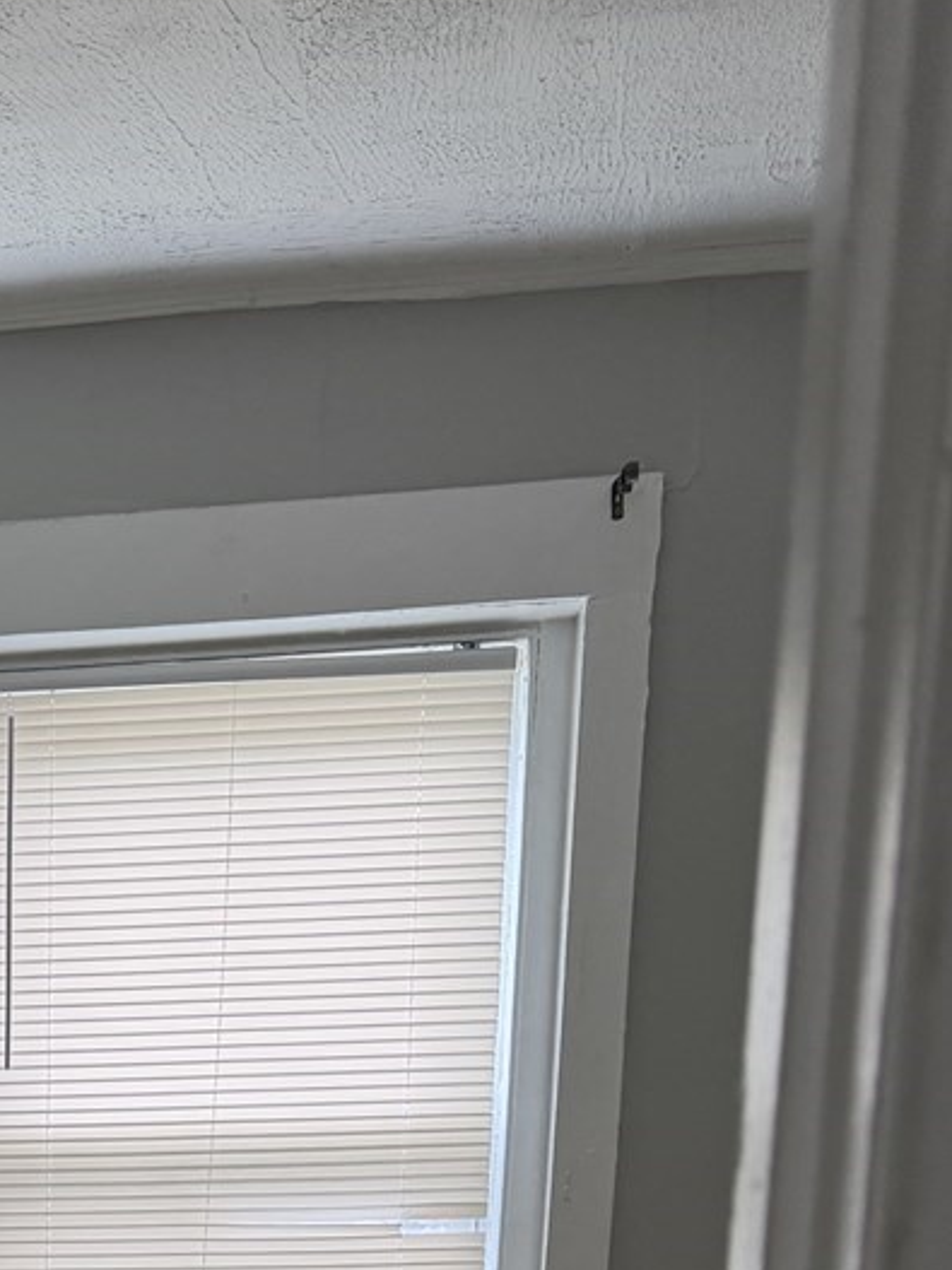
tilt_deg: -16.0
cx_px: -272
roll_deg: +3.0
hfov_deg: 19.4
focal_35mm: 70
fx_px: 2568
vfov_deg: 23.2
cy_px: 1824
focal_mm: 6.76
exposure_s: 1/120
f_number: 1.78
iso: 100
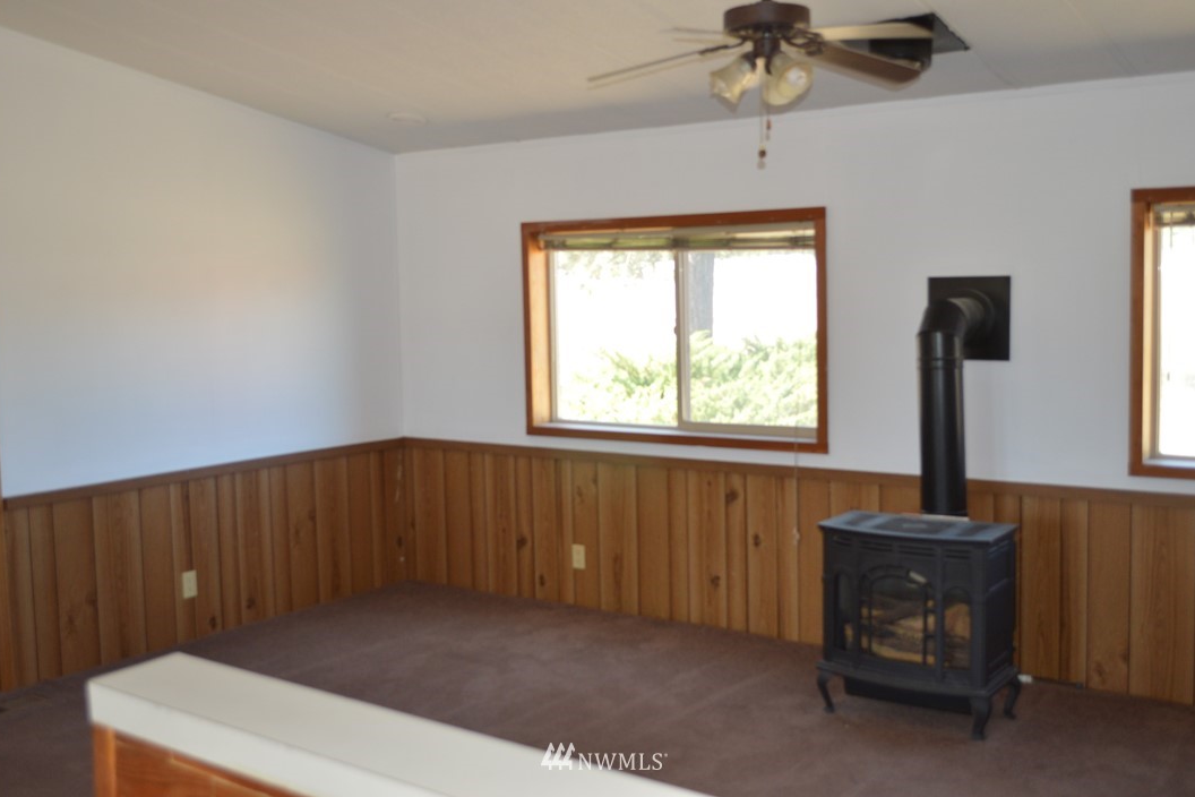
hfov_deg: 51.9
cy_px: 391
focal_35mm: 37
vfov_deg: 35.9
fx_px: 1228
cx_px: 605
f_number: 4
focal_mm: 24
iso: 400
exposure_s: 1/80
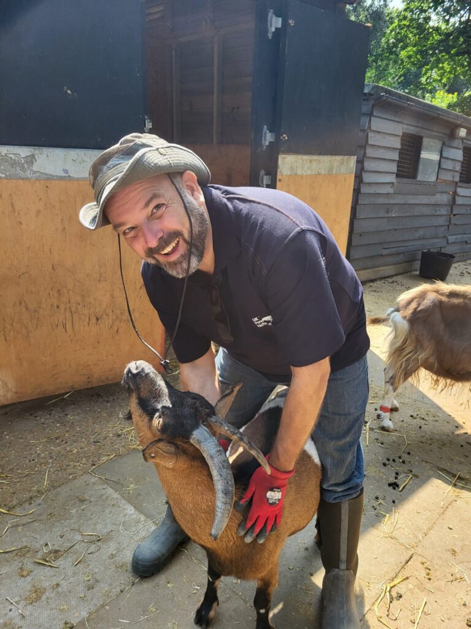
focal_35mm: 26
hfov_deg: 53.1
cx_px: 236
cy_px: 314
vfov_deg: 67.3
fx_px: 472
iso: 40
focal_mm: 5.4
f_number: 1.8
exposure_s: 1/377
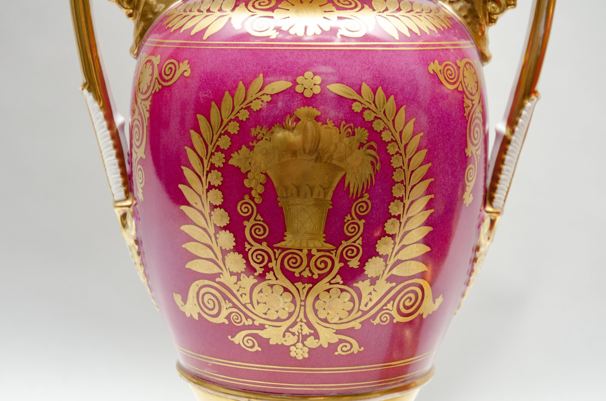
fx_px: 1512
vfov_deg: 15.1
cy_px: 200
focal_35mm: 90
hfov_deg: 22.7
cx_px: 303
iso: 200
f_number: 8
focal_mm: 60
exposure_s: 1/125
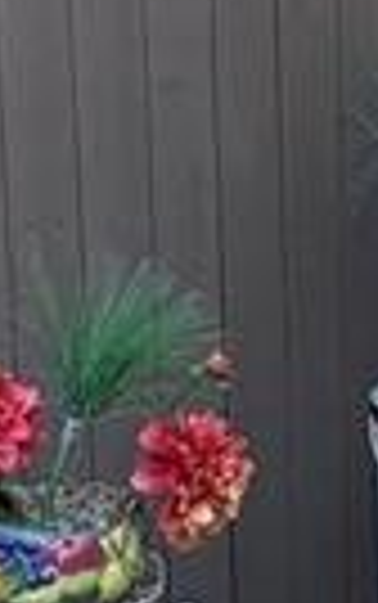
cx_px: 819
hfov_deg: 7.9
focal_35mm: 158
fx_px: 2599
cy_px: 72
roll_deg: +2.1
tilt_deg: -7.3
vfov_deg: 13.1
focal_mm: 4.25
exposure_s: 1/121
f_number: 1.8
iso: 40
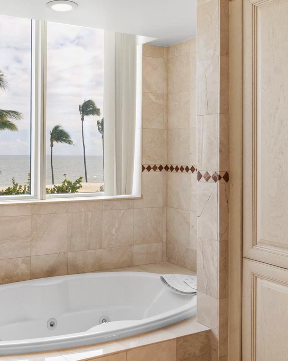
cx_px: 69
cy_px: 179
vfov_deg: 46.8
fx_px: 416
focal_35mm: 39
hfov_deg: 37.2
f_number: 10
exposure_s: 1/1.67
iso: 125
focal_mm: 18
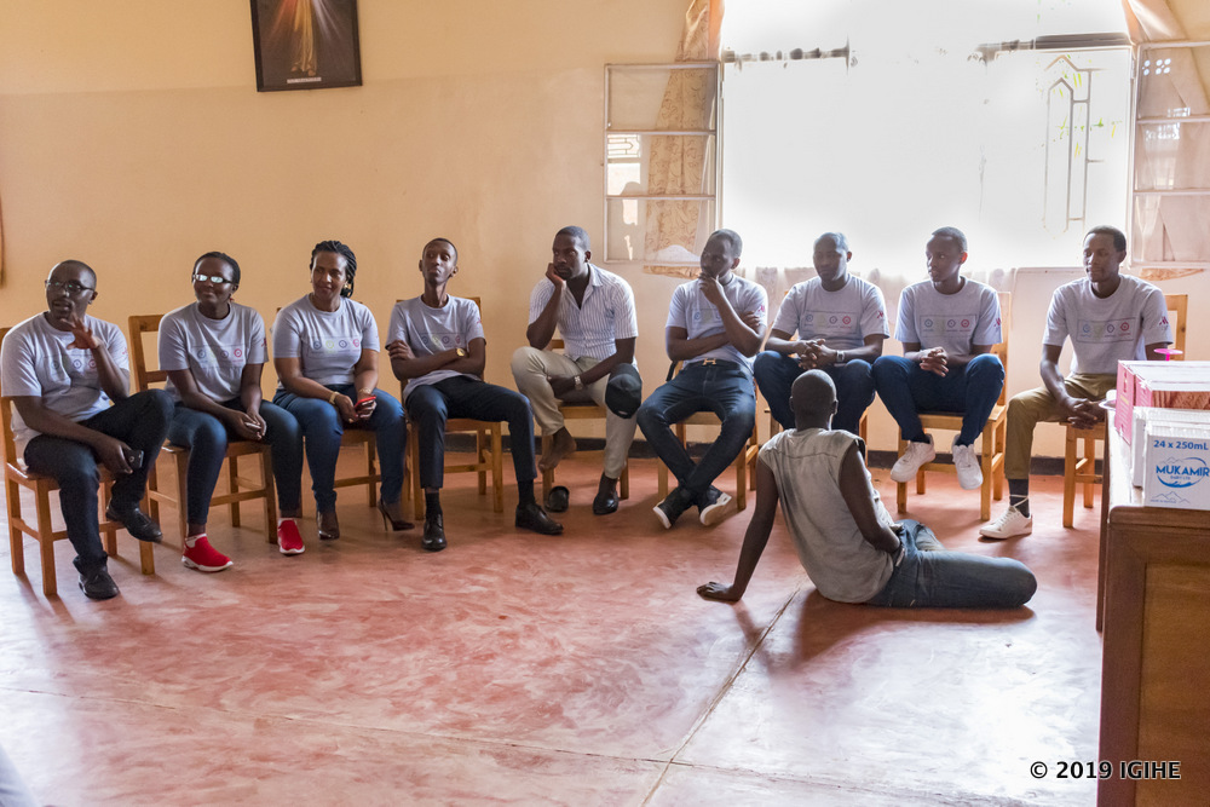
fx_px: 1317
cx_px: 632
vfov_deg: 34.1
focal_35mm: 39
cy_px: 409
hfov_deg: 49.3
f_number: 4
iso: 3200
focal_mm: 25
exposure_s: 1/80
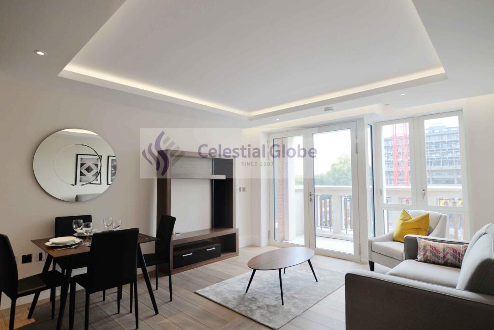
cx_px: 247
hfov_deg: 83.9
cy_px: 165
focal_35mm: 20
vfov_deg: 62.0
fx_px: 275
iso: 400
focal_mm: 20
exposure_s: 1/100
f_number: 4.5
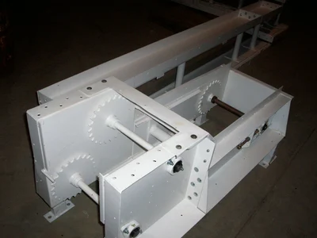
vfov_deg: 39.7
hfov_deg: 51.4
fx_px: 330
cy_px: 119
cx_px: 158
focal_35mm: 36
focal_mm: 5.9
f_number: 4.5
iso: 140
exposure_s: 1/64
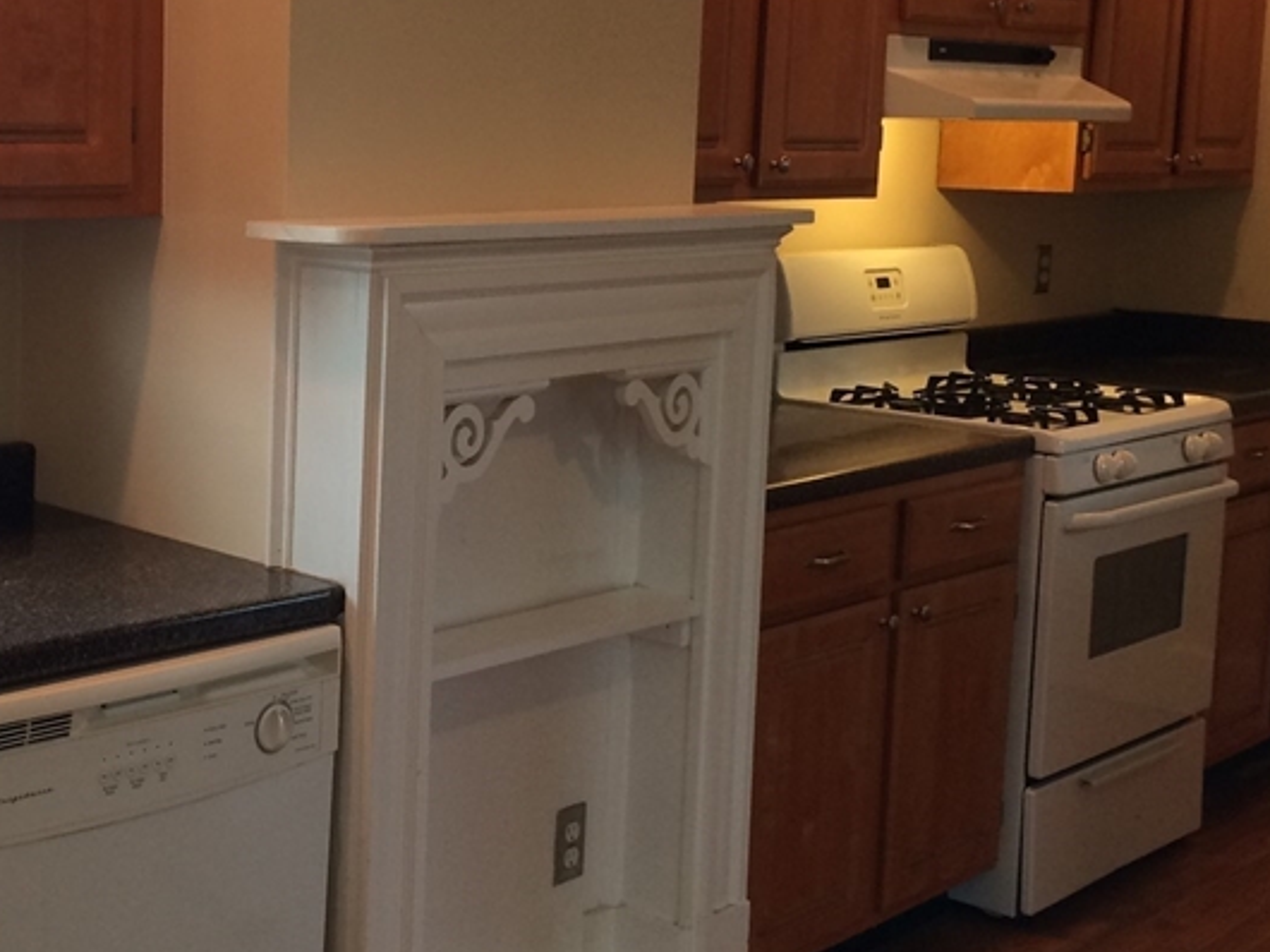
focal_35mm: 58
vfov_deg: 25.2
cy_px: 386
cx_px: 252
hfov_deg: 32.3
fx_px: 2127
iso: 40
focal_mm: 4.12
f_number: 2.2
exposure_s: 1/30
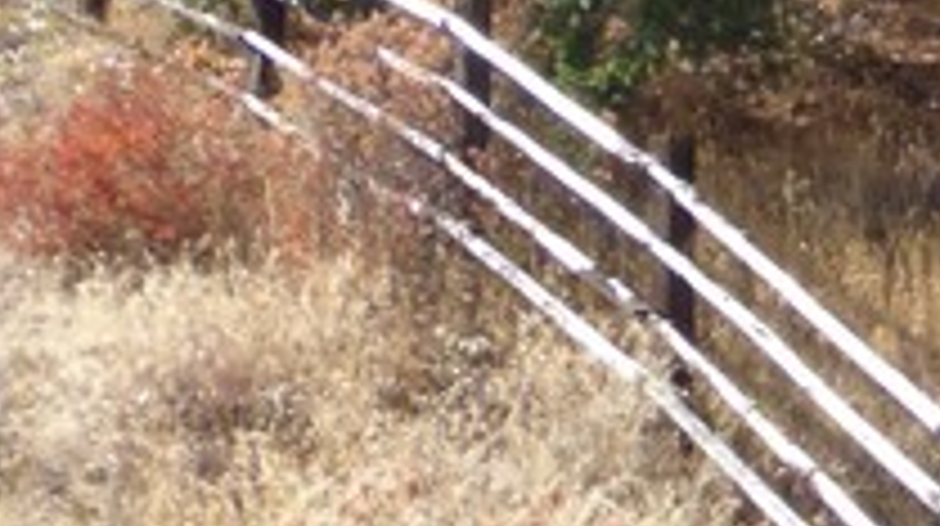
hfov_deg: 9.1
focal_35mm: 214
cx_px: 2204
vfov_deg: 5.6
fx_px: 5328
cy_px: -121
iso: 100
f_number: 3.9
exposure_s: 1/200
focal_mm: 6.9
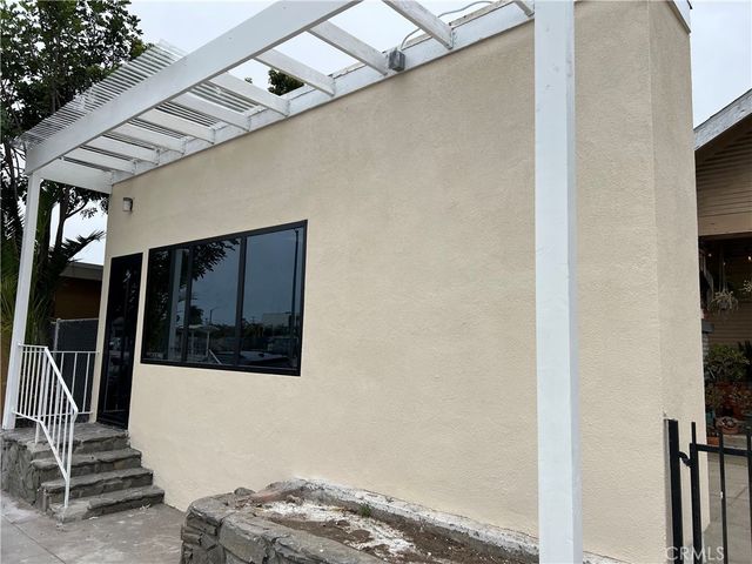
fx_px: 565
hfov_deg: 67.3
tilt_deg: +6.9
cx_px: 376
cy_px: 282
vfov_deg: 53.1
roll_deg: -1.6
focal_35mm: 26
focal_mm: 5.7
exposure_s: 1/4115
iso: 50
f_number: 1.5
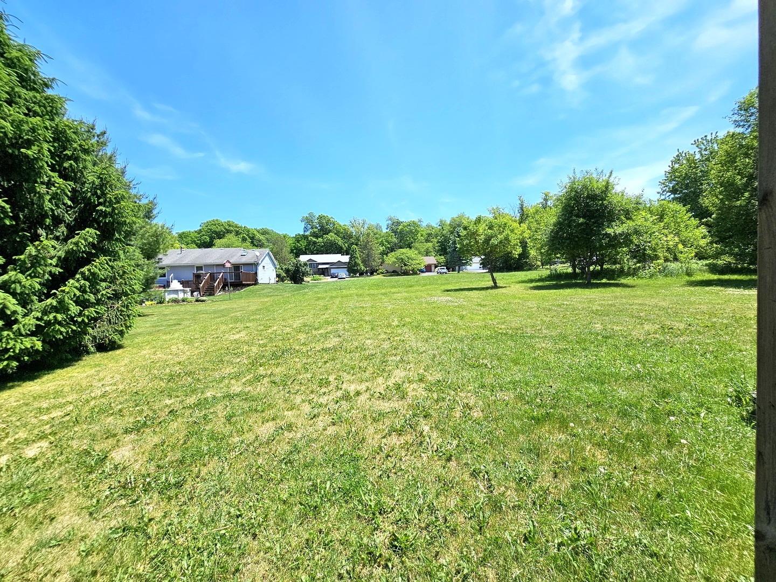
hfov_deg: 106.2
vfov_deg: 89.9
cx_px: 388
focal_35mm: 13
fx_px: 291
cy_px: 291
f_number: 2.2
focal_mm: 2.2
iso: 50
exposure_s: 1/2537
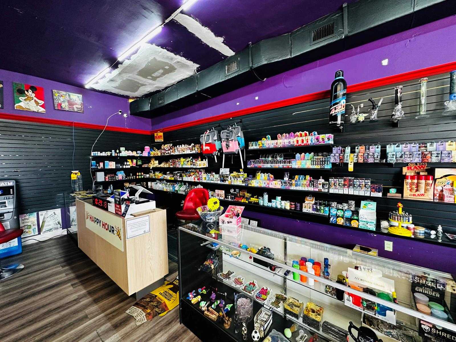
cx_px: 228
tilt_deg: -2.5
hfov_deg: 102.1
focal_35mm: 14
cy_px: 171
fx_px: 184
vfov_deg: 85.7
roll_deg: +1.1
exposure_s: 1/60
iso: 250
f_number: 2.2
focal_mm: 2.22
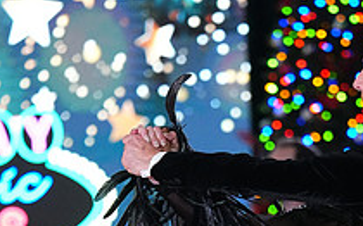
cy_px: 376
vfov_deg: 2.6
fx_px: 4993
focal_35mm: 505
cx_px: 322
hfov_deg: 4.2
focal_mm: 179
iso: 6400
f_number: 4
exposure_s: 1/400
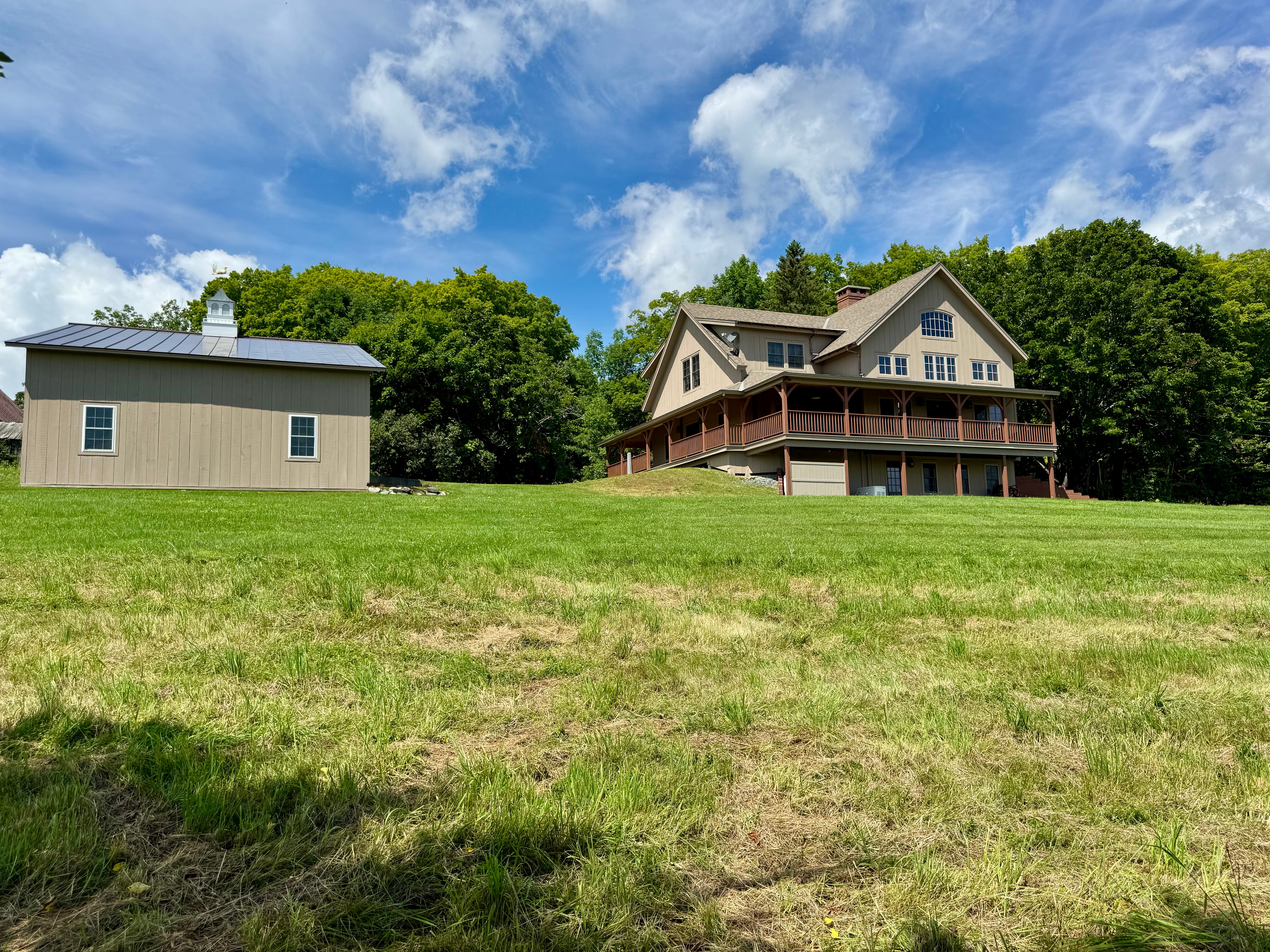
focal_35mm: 24
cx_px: 635
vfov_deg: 56.8
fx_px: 881
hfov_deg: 71.6
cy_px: 476
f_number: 1.78
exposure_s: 1/4950
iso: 80
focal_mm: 6.76
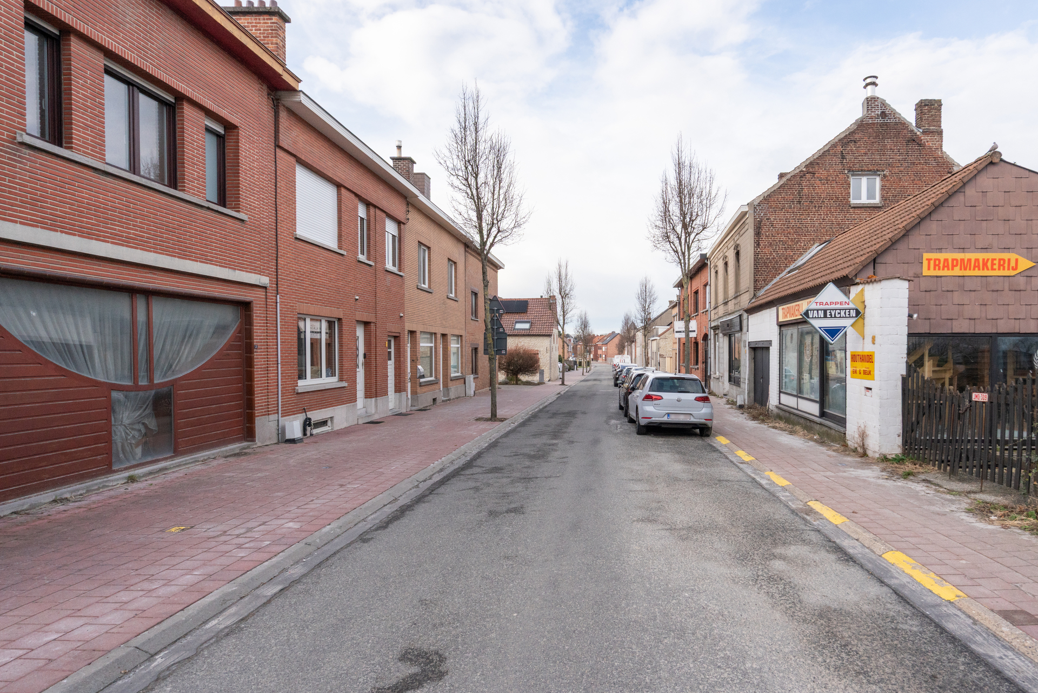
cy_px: 362
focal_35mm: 20
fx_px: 577
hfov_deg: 83.0
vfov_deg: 61.9
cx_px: 619
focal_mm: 16
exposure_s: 1/320
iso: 800
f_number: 11
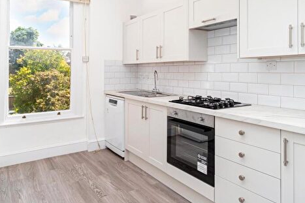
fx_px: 229
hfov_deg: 67.0
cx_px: 129
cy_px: 67
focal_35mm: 27
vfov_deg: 47.1
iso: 500
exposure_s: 1/30
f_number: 8
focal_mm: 18
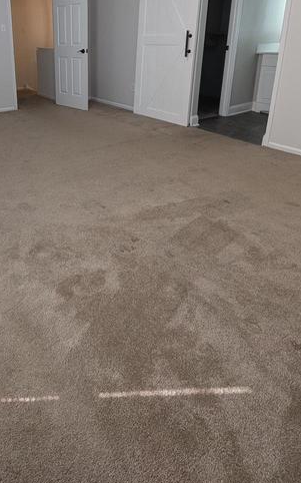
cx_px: 61
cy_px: 127
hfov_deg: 51.6
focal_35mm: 22
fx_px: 289
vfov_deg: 74.6
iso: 47
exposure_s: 1/40
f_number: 2.2
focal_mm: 1.95
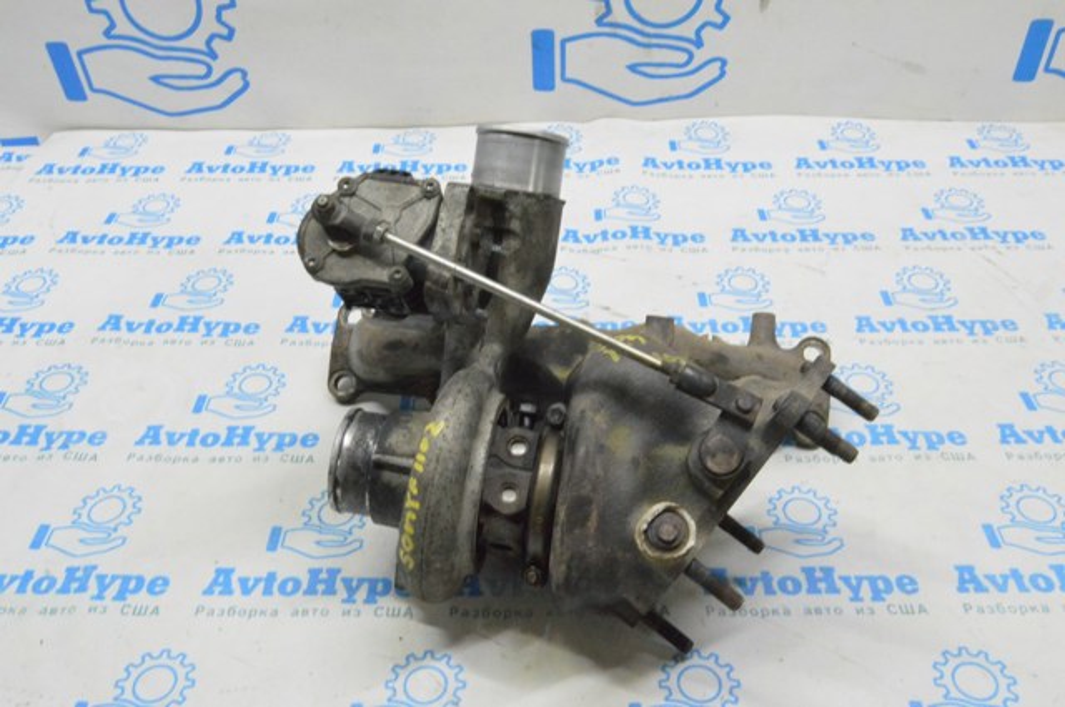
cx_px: 532
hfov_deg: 57.3
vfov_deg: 39.9
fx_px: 975
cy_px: 354
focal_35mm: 33
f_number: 20
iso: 6400
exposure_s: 1/15
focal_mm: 22
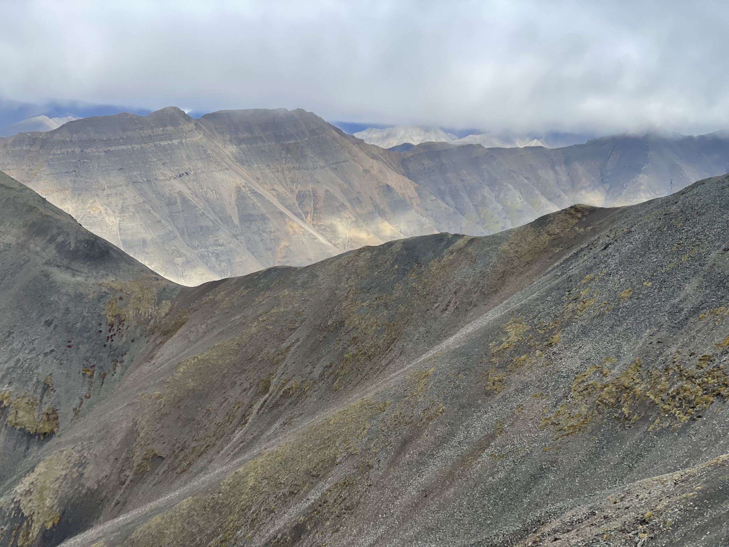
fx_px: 1095
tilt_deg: -8.8
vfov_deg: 28.0
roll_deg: -3.0
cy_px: 274
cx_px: 364
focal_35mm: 52
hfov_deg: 36.8
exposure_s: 1/727
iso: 25
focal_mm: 6
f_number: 2
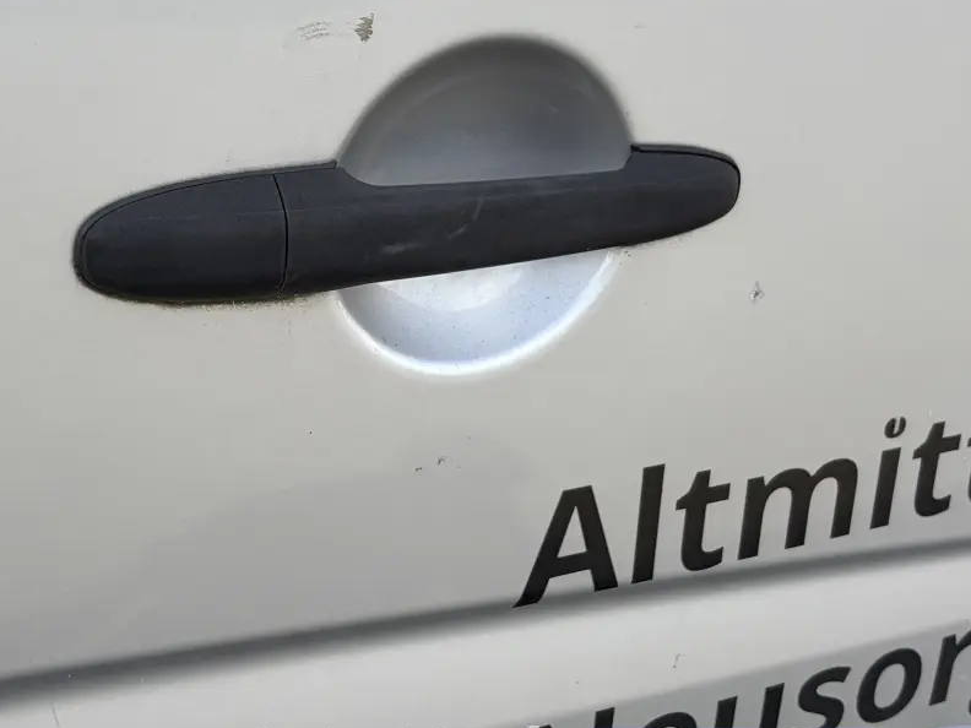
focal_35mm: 63
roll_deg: -1.3
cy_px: 202
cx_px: 333
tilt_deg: -18.0
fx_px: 1767
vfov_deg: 23.1
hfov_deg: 30.5
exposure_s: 1/1239
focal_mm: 5.96
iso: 50
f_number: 1.6
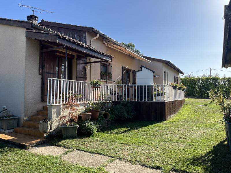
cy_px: 86
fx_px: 174
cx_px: 116
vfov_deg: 53.1
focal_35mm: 26
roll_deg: +0.0
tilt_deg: +4.1
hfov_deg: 67.3
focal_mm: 5.1
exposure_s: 1/2410
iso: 50
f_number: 1.6
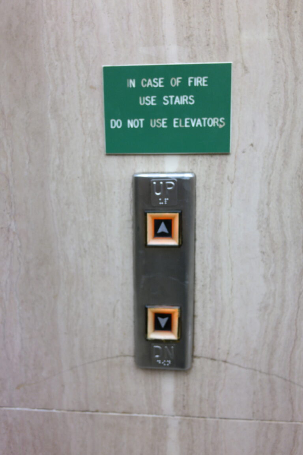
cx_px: 152
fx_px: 379
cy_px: 228
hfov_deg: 43.6
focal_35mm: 30
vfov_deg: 61.9
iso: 800
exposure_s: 1/40
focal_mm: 20
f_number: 3.5
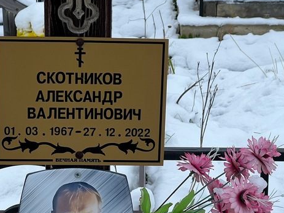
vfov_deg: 11.1
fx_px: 1091
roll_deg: +0.8
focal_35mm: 133
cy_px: 156
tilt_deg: -19.2
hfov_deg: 14.8
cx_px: 114
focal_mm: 9
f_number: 2.8
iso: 32
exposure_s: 1/99
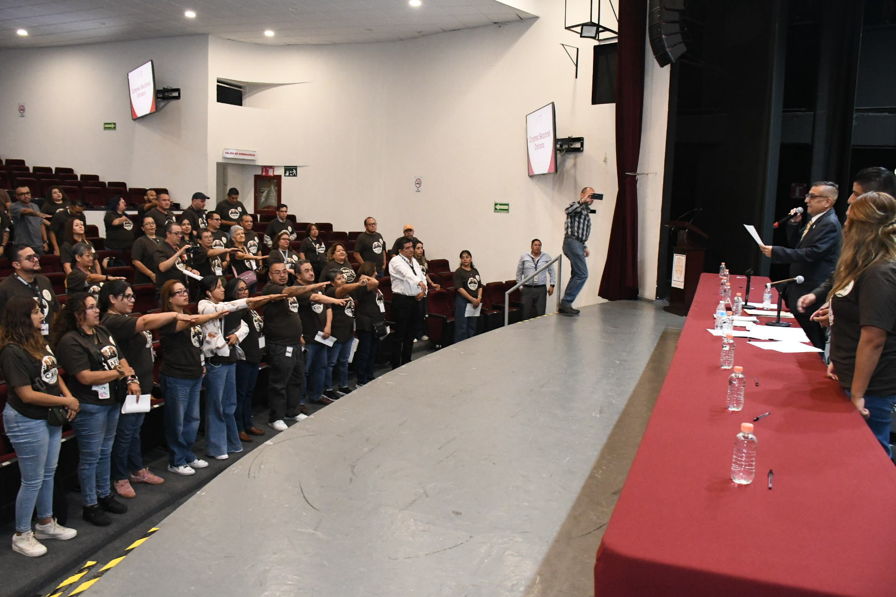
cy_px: 298
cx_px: 448
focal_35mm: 27
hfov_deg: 67.4
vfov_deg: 47.9
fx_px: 672
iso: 6400
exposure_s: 1/100
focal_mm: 18
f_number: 5.6
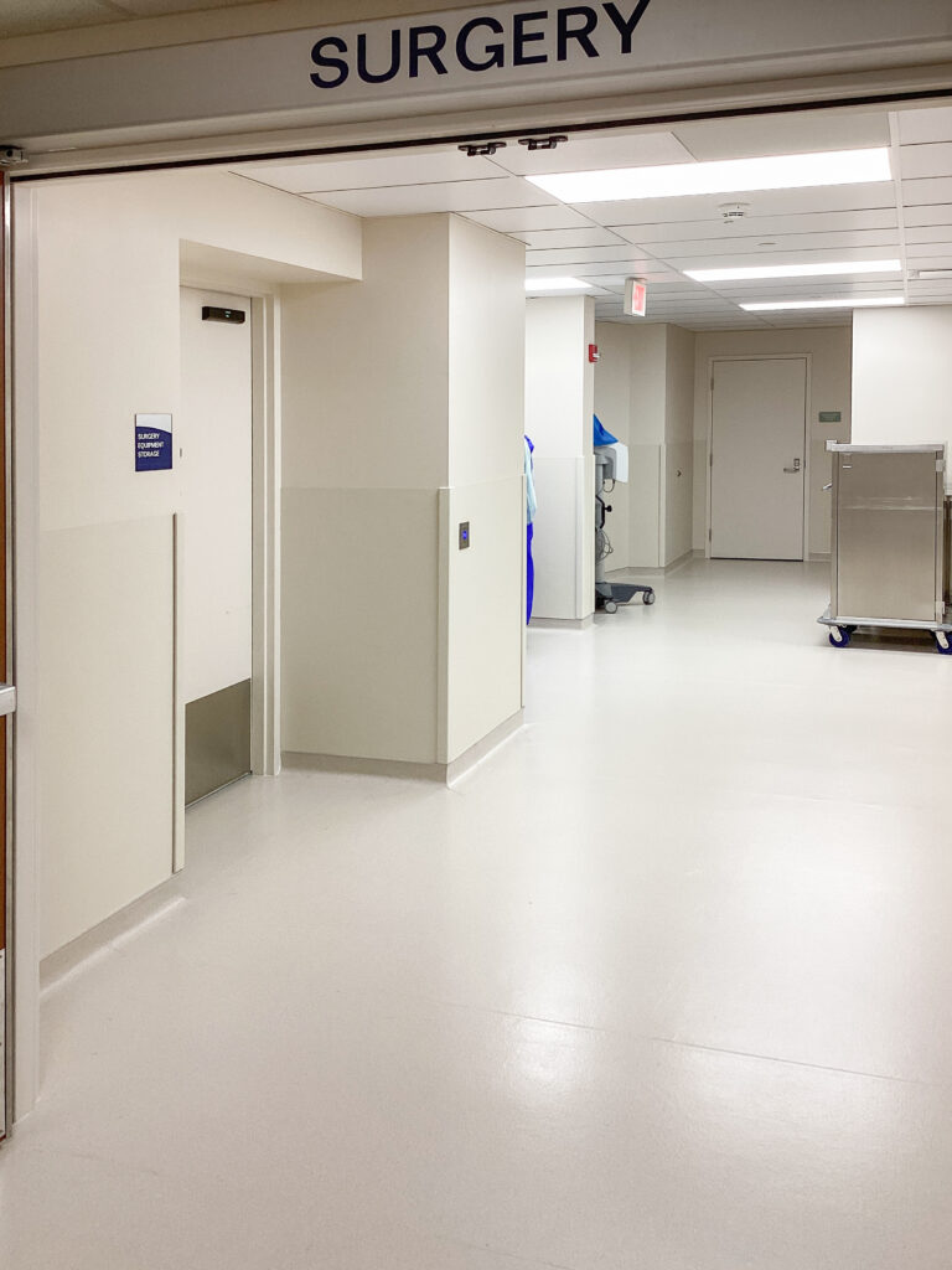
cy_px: 635
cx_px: 476
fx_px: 1137
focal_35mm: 31
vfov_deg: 58.4
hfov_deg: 45.4
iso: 80
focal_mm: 3.3
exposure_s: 1/60
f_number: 2.4
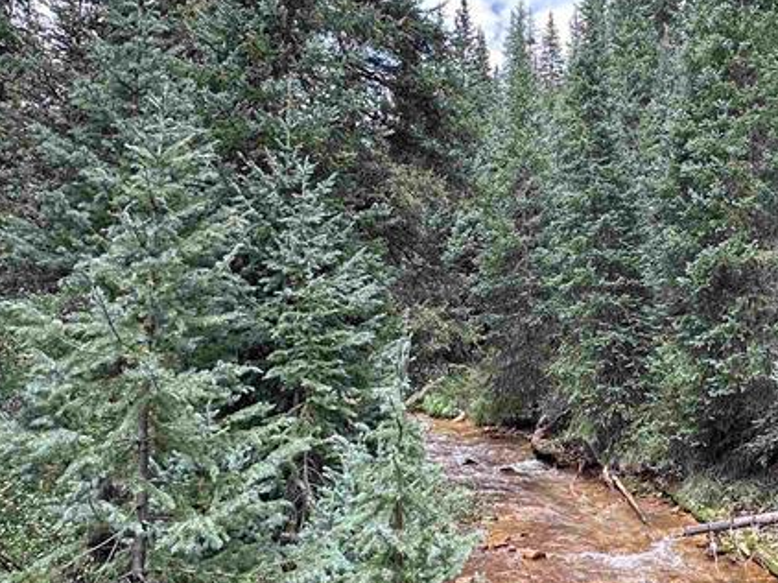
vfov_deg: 41.5
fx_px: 764
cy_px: 227
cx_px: 581
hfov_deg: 51.7
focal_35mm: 34
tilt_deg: +8.1
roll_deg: +1.3
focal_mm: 2.22
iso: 40
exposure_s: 1/254
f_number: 2.2
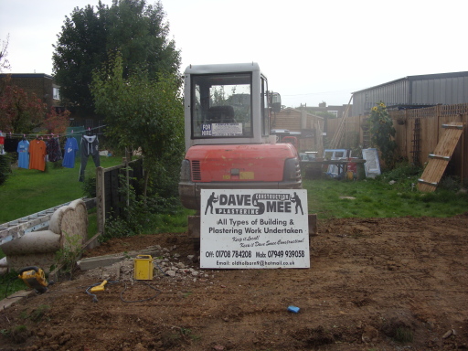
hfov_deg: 49.0
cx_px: 234
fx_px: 514
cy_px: 176
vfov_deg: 37.7
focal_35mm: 38
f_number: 2.8
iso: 50
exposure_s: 1/309
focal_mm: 6.3
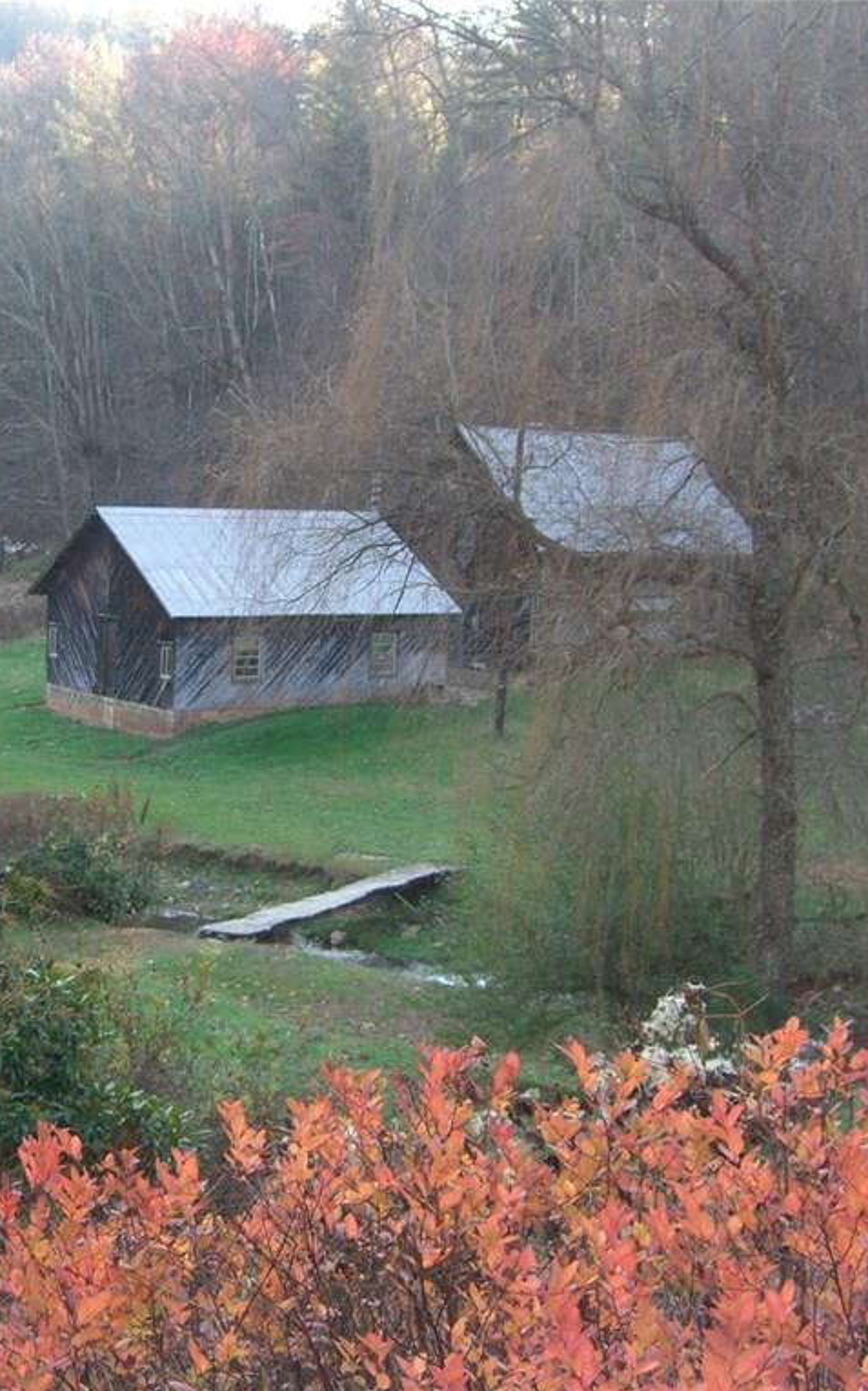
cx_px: 215
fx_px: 2045
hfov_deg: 23.7
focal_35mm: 54
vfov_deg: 37.5
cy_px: 697
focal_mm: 7.9
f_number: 2.8
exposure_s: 1/125
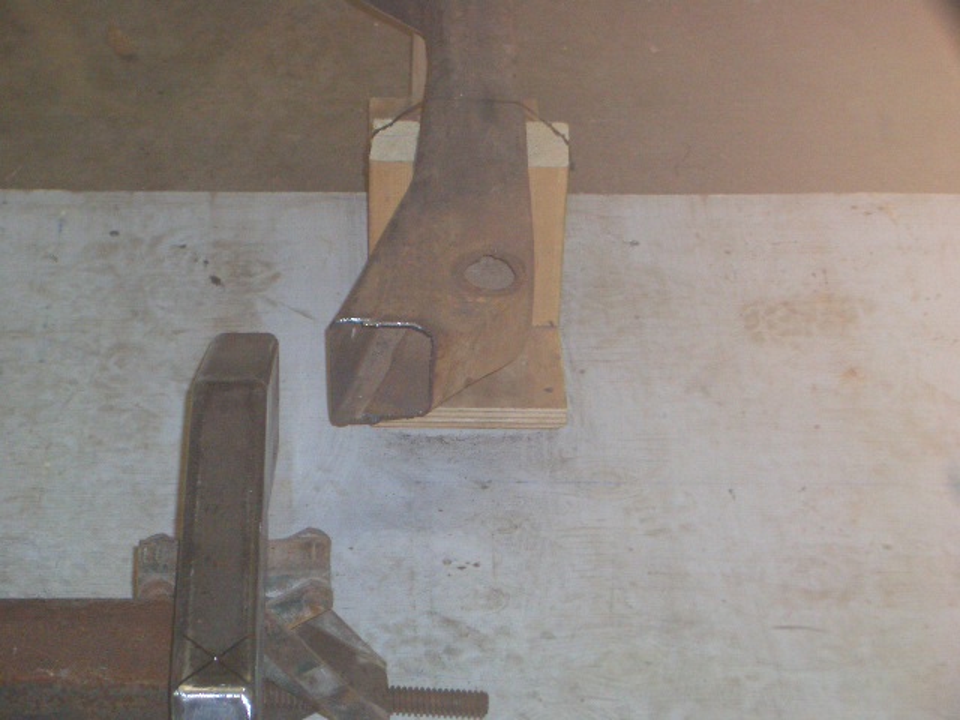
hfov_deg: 18.7
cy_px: 360
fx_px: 2912
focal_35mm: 105
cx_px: 480
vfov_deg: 14.1
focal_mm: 17.4
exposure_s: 1/60
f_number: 4.8
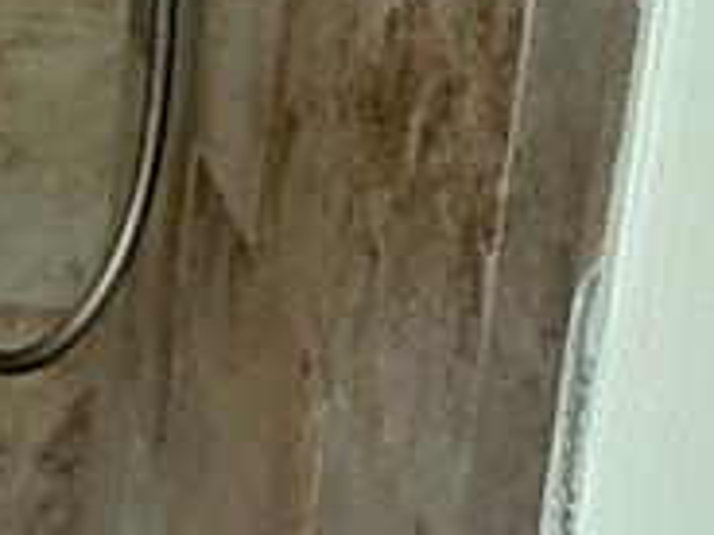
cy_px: -178
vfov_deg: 17.6
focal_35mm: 78
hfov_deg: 21.9
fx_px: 1609
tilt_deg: -8.6
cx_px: -268
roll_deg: -3.6
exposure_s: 1/60
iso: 800
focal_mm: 2.22
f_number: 2.2
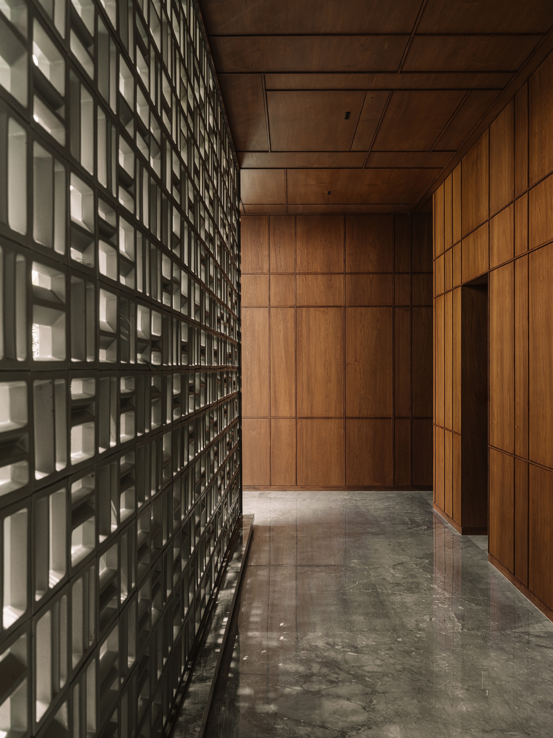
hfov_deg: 42.9
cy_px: 369
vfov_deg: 55.4
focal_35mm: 33
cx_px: 276
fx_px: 703
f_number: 10
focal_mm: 42
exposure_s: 8
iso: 100
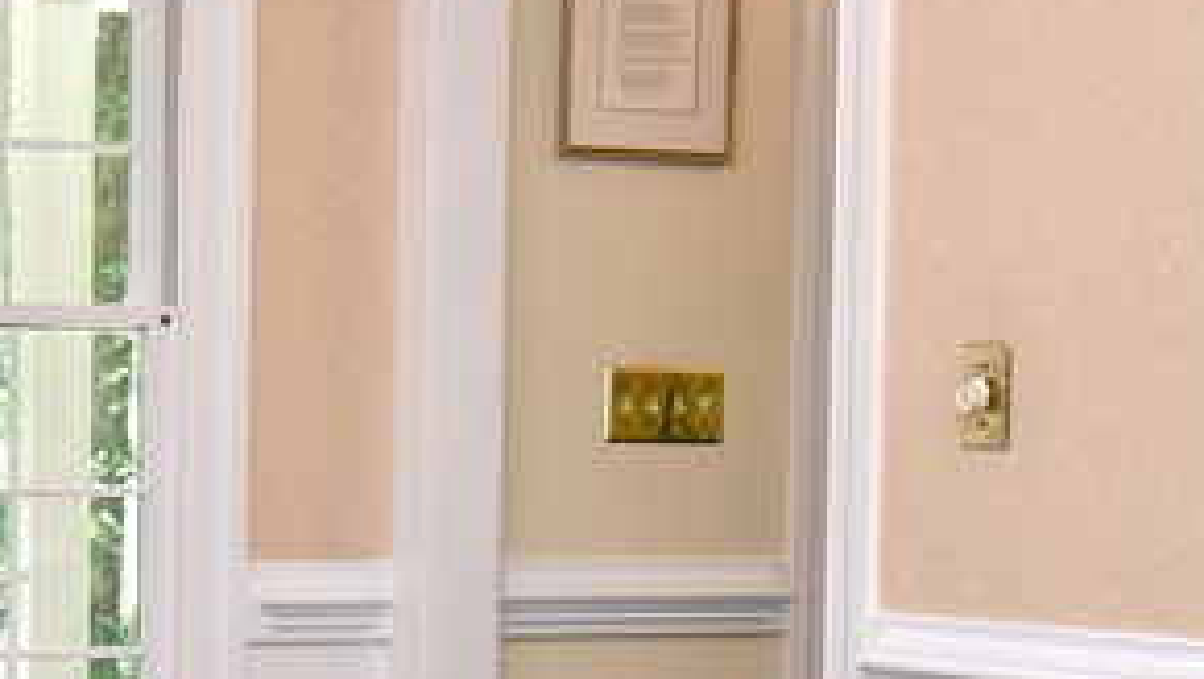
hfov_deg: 22.7
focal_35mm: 88
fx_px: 2809
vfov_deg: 13.7
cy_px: 580
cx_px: -141
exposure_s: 1/60
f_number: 5
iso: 280
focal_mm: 15
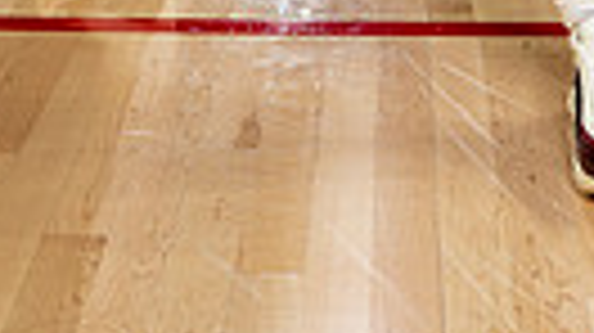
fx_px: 1967
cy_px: -531
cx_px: 252
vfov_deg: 8.6
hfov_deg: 17.2
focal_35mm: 125
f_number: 6.3
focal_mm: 35
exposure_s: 1/250
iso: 320
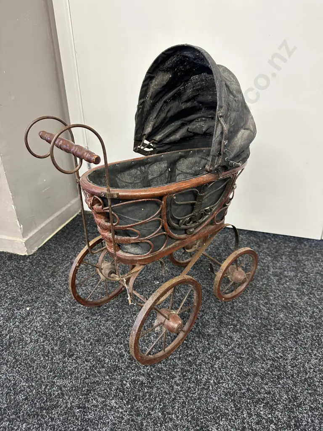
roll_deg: +1.3
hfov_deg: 56.8
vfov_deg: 71.6
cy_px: 216
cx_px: 162
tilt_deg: -27.8
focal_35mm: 24
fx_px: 299
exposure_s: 1/50
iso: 200
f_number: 1.78
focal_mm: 6.86
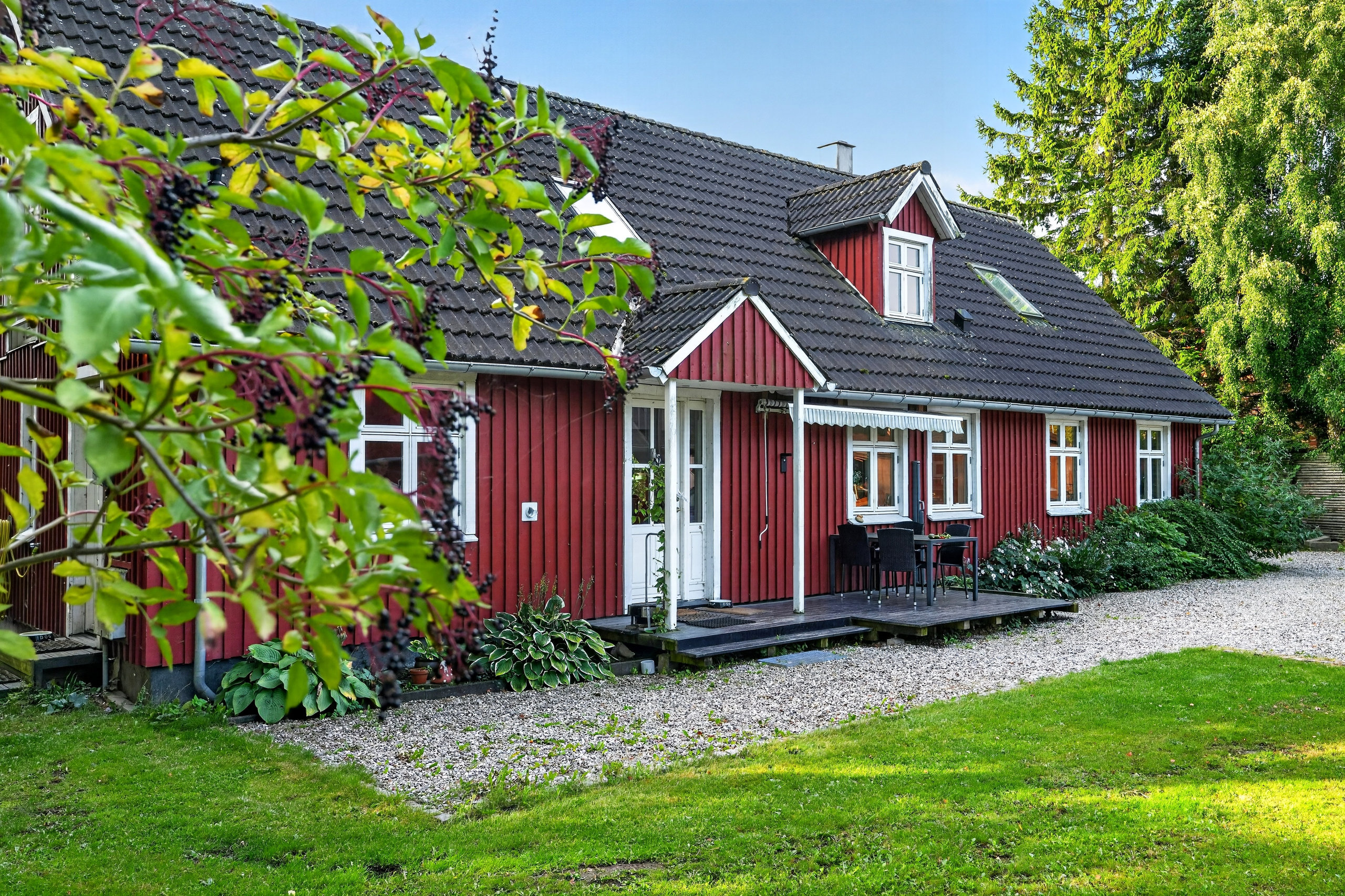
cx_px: 672
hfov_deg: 61.9
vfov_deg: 43.6
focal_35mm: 30
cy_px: 448
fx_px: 1121
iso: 400
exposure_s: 1/50
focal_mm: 30
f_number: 8
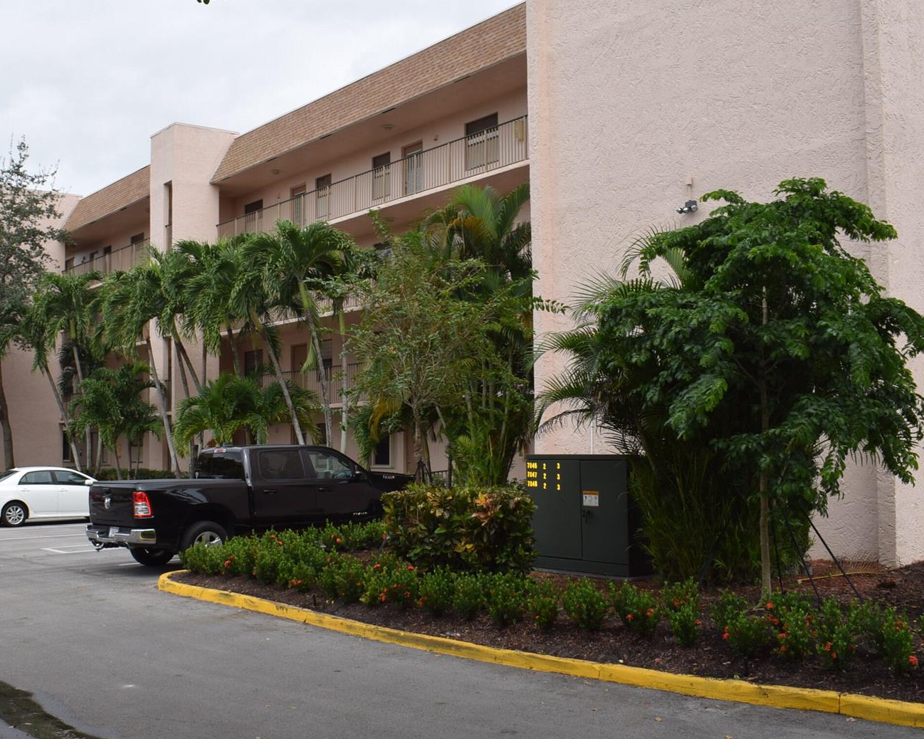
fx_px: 1094
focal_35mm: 40
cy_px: 408
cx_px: 315
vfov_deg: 37.3
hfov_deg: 45.2
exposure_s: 1/200
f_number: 9
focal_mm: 18
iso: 100
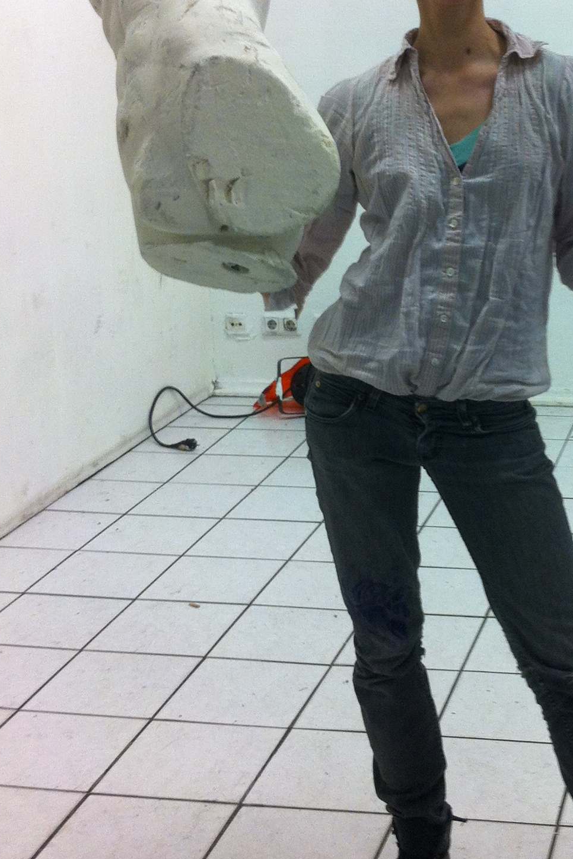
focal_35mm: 65
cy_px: 302
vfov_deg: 30.8
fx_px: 1552
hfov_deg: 20.5
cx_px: 508
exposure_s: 1/30
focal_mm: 3.85
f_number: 2.8
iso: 100
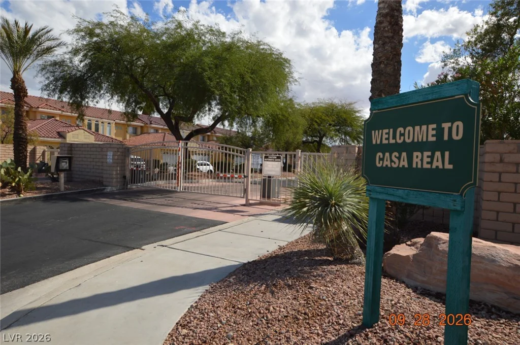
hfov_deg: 81.3
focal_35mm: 21
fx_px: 303
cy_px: 172
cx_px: 260
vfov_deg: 59.4
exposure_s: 1/200
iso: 100
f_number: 10
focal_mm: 14
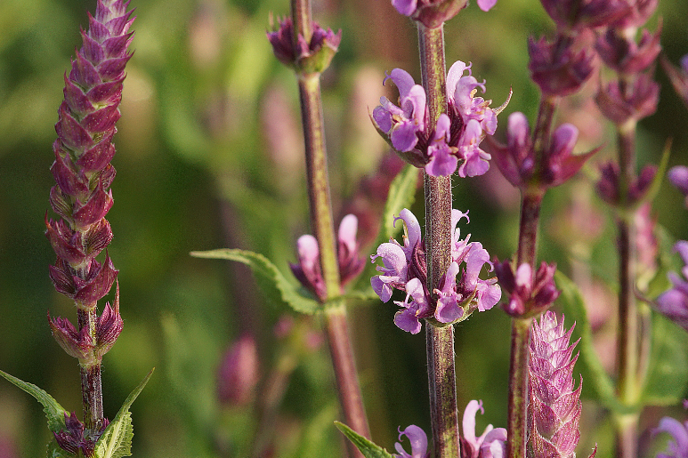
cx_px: 434
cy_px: 260
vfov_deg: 5.9
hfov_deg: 8.8
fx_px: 4452
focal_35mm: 233
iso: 250
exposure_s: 1/160
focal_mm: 100
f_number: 5.6
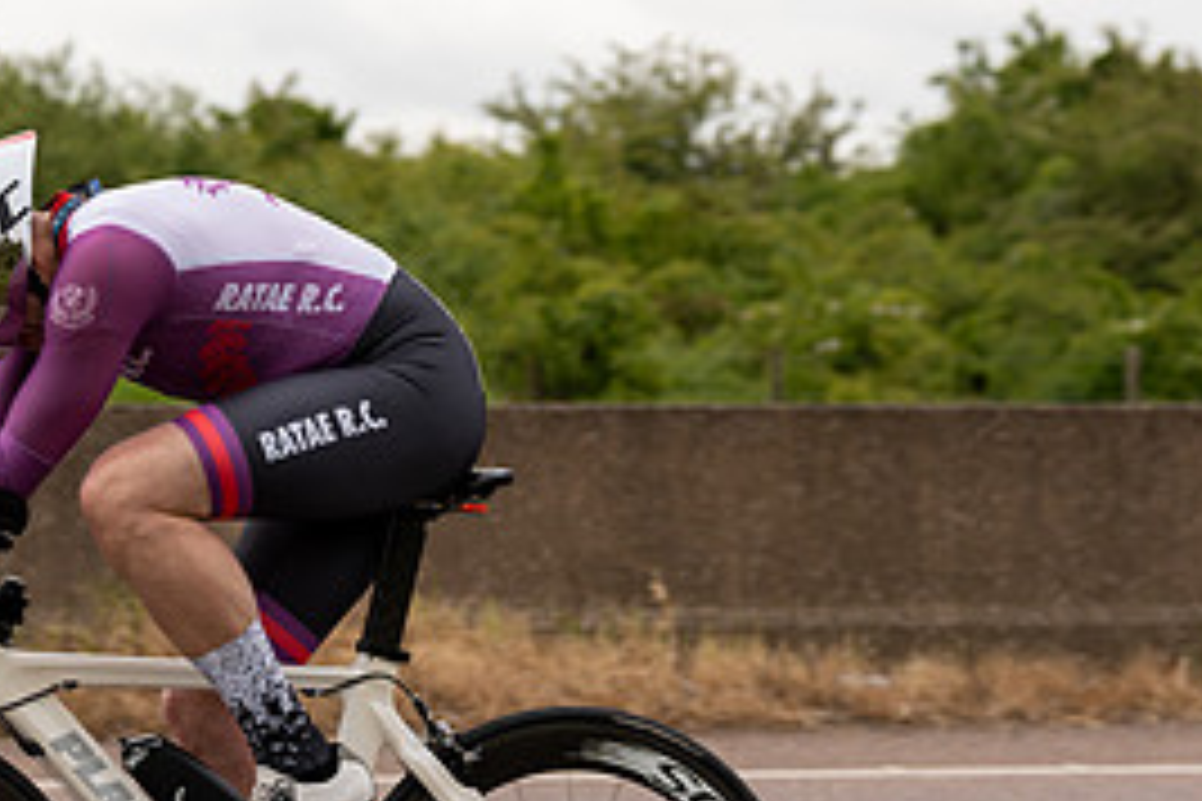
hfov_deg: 12.5
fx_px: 5475
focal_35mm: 164
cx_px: 194
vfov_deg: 8.4
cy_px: 462
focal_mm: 70
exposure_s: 1/1000
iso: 200
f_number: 3.5
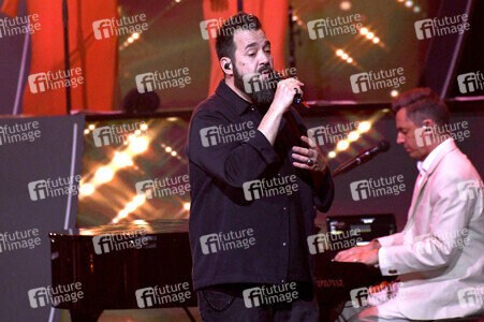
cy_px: 161
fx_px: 6717
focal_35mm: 500
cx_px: 242
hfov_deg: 4.1
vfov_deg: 2.7
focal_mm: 500
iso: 3200
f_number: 6.3
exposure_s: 1/100
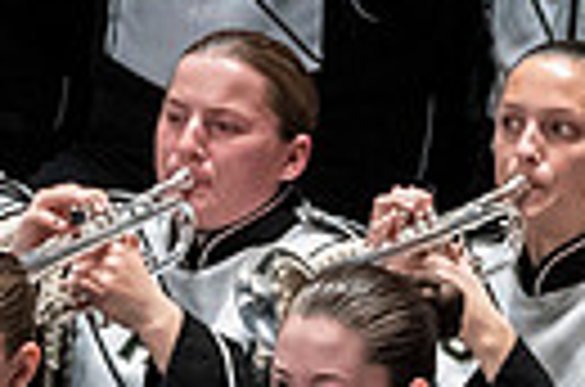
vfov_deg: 1.0
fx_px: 21706
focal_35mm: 1339
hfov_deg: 1.5
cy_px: 801
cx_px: 1197
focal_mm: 200
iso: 4000
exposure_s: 1/500
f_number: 4
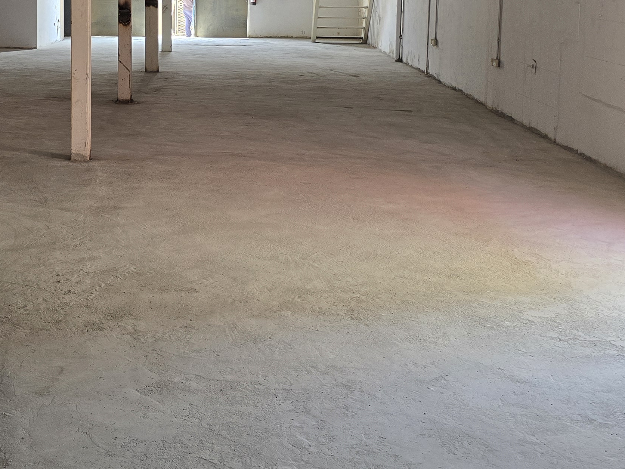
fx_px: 993
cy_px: 75
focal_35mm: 55
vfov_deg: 26.0
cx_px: 176
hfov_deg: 34.4
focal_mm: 6.3
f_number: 1.7
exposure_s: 1/180
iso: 200
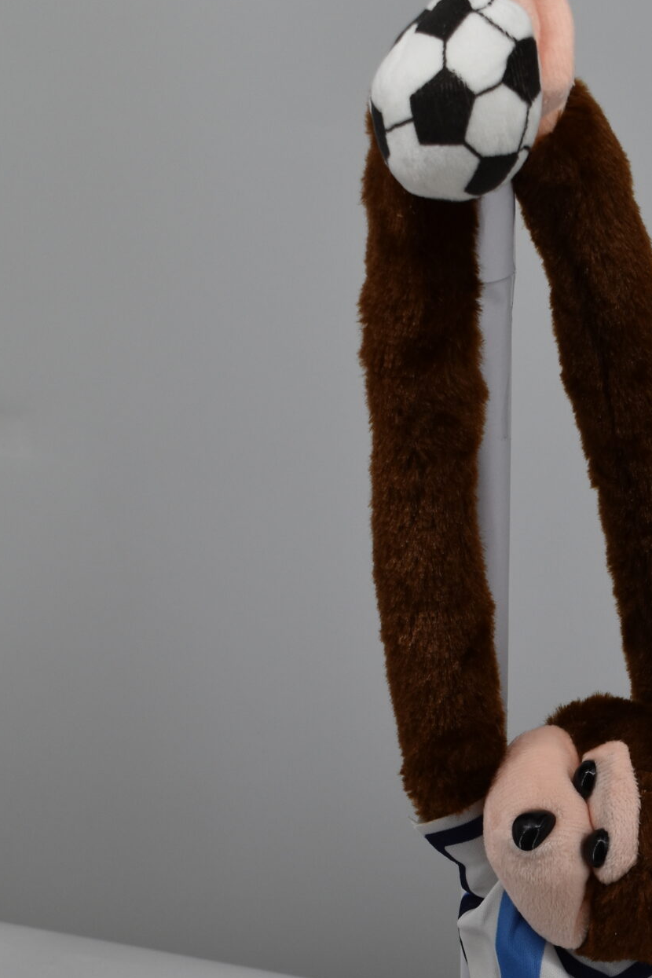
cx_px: 599
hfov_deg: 12.2
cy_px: 1000
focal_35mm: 111
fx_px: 3015
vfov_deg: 17.9
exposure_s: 1/250
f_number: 8
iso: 200
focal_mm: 36
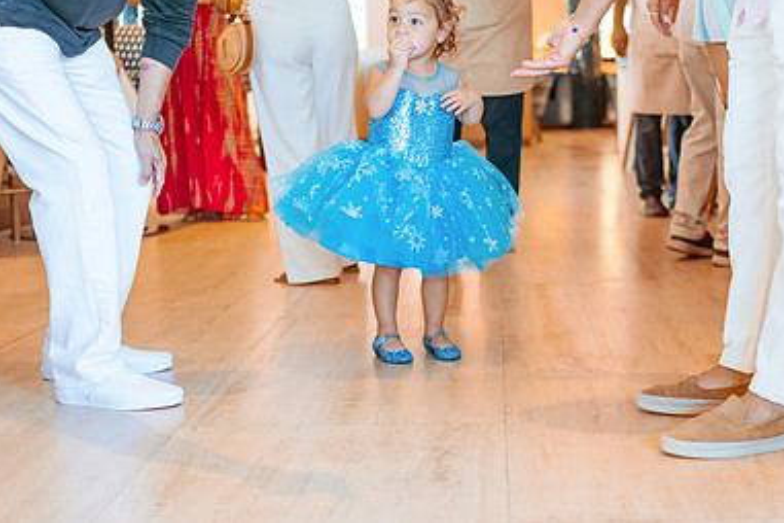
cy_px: 215
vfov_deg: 20.9
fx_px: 1415
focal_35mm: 65
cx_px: 515
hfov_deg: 30.8
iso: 1600
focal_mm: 35
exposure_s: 1/400
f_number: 1.8
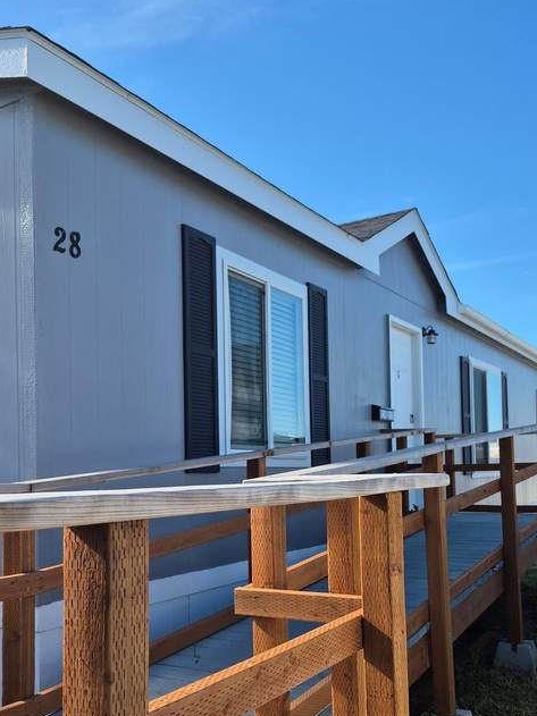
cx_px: 283
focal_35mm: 35
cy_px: 448
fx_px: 724
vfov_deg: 52.1
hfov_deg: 40.7
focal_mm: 5.4
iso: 25
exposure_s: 1/752
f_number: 1.8
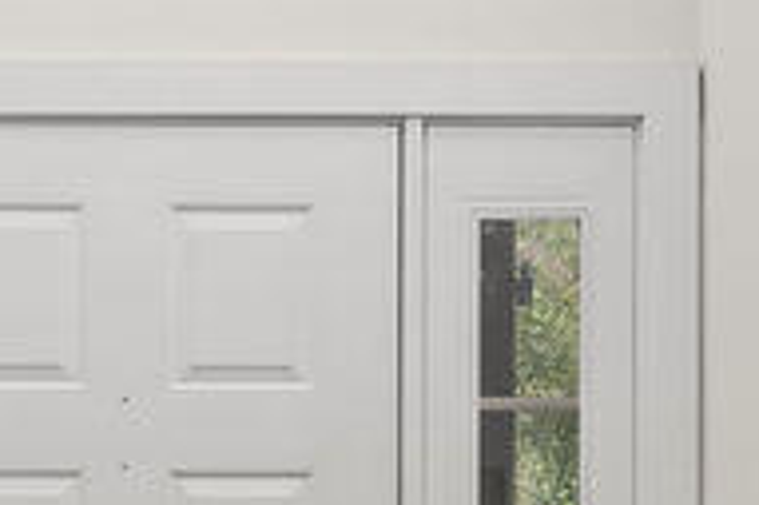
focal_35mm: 78
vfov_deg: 17.0
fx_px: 1636
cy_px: 543
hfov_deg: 25.9
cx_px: 219
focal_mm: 14.5
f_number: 10
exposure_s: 1/10
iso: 250
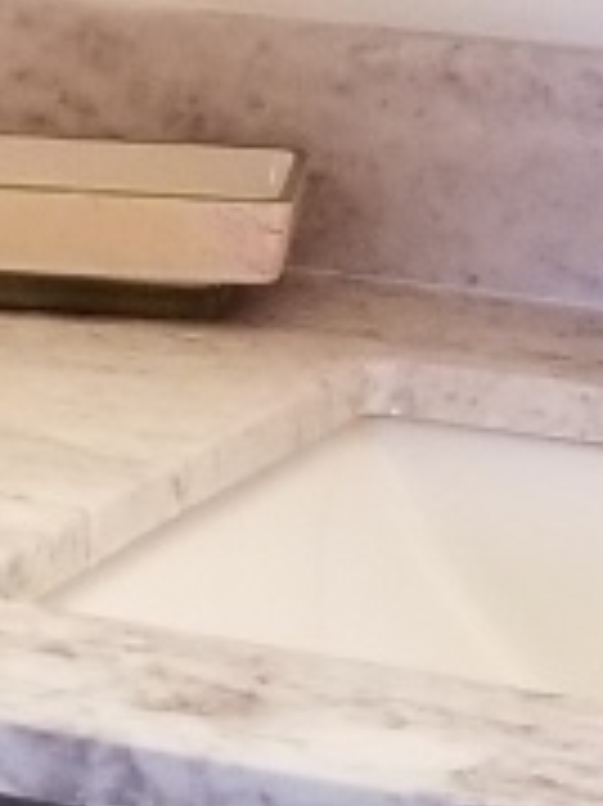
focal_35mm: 198
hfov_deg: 7.2
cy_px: -43
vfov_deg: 9.9
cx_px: -590
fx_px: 4604
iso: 200
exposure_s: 1/60
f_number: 1.7
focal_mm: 4.25
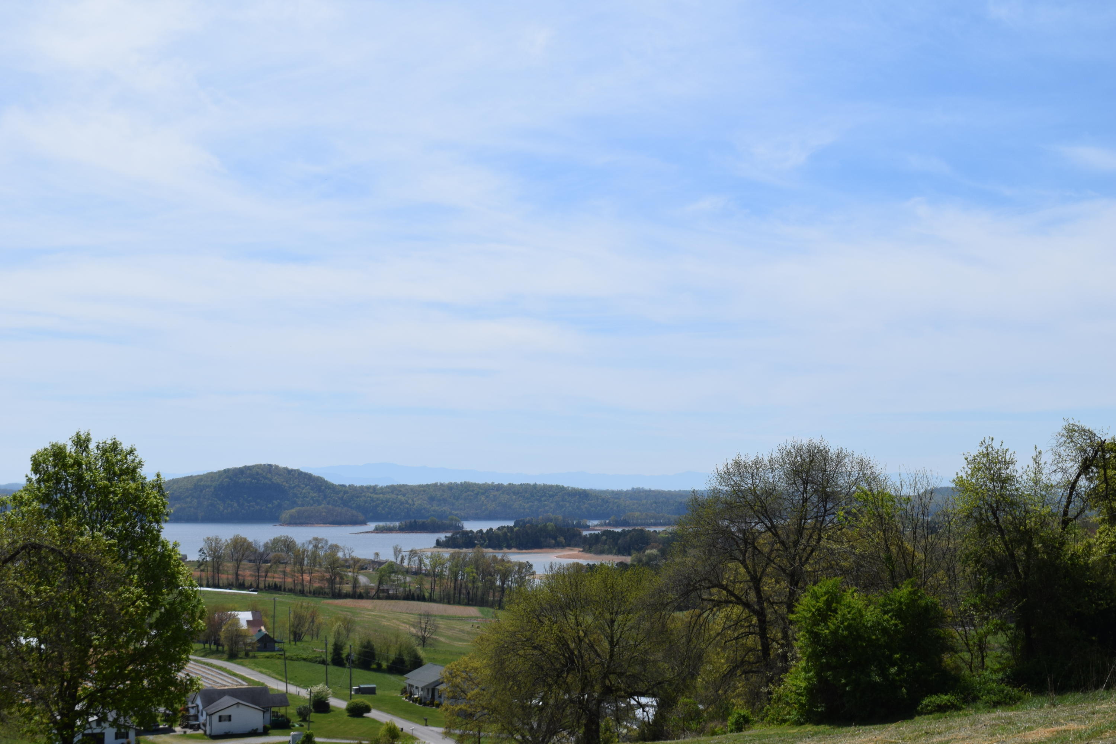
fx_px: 1581
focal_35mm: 51
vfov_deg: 26.5
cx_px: 558
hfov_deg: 38.9
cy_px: 372
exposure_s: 1/500
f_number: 11
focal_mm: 34
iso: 200
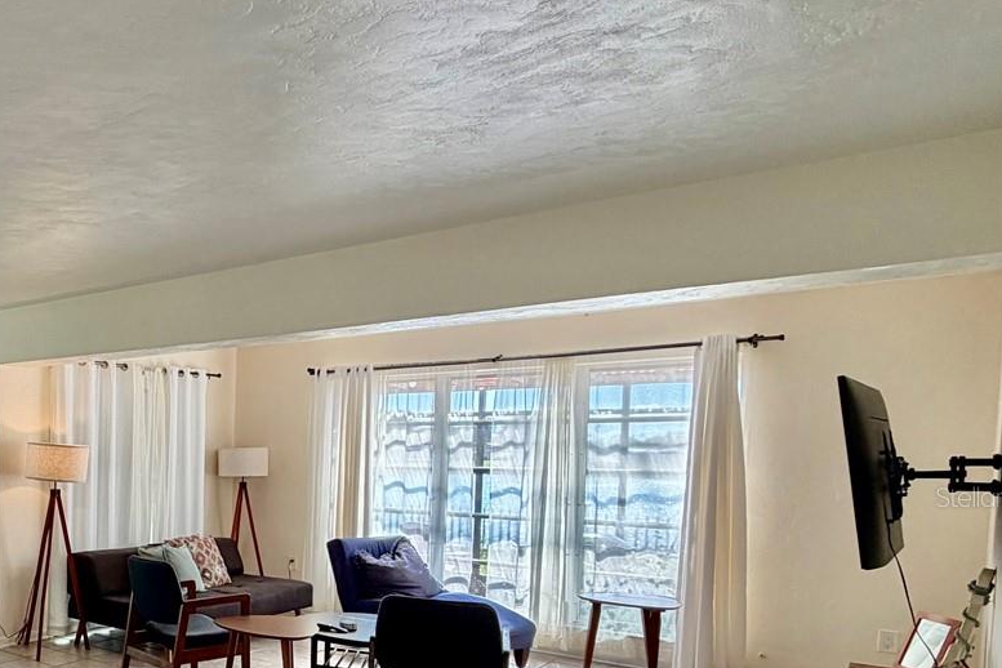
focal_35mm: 30
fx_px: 835
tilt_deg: -4.7
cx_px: 26
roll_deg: -0.6
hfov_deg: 51.2
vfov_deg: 42.3
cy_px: 496
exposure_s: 1/121
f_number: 2.2
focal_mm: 2.22
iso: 100
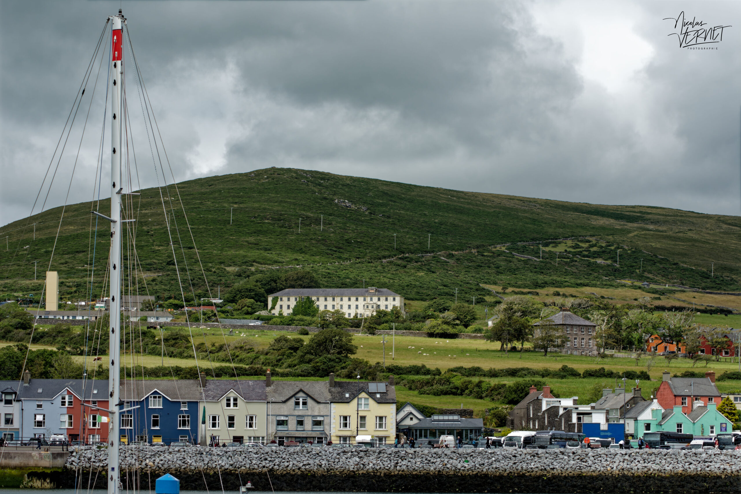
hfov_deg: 19.5
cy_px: 247
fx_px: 2161
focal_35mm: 105
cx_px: 370
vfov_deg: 13.0
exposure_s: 1/1000
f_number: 8
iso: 250
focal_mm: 70
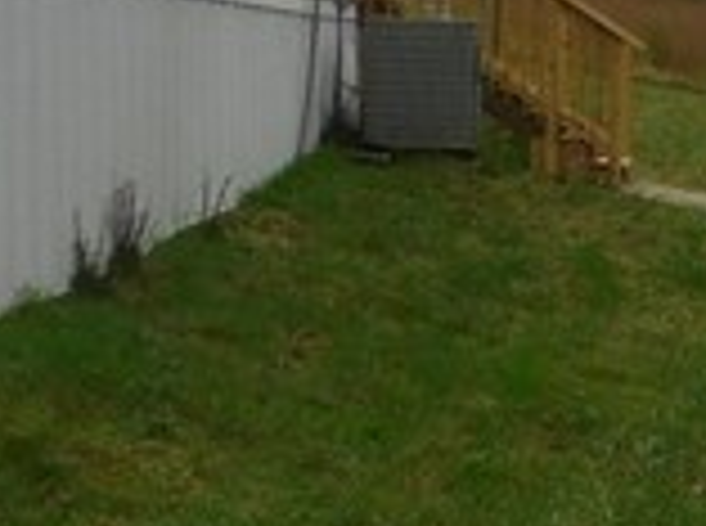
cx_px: 836
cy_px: -27
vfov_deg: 9.3
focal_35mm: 157
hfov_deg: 12.3
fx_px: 3195
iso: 125
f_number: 3
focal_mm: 4.1
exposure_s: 1/400
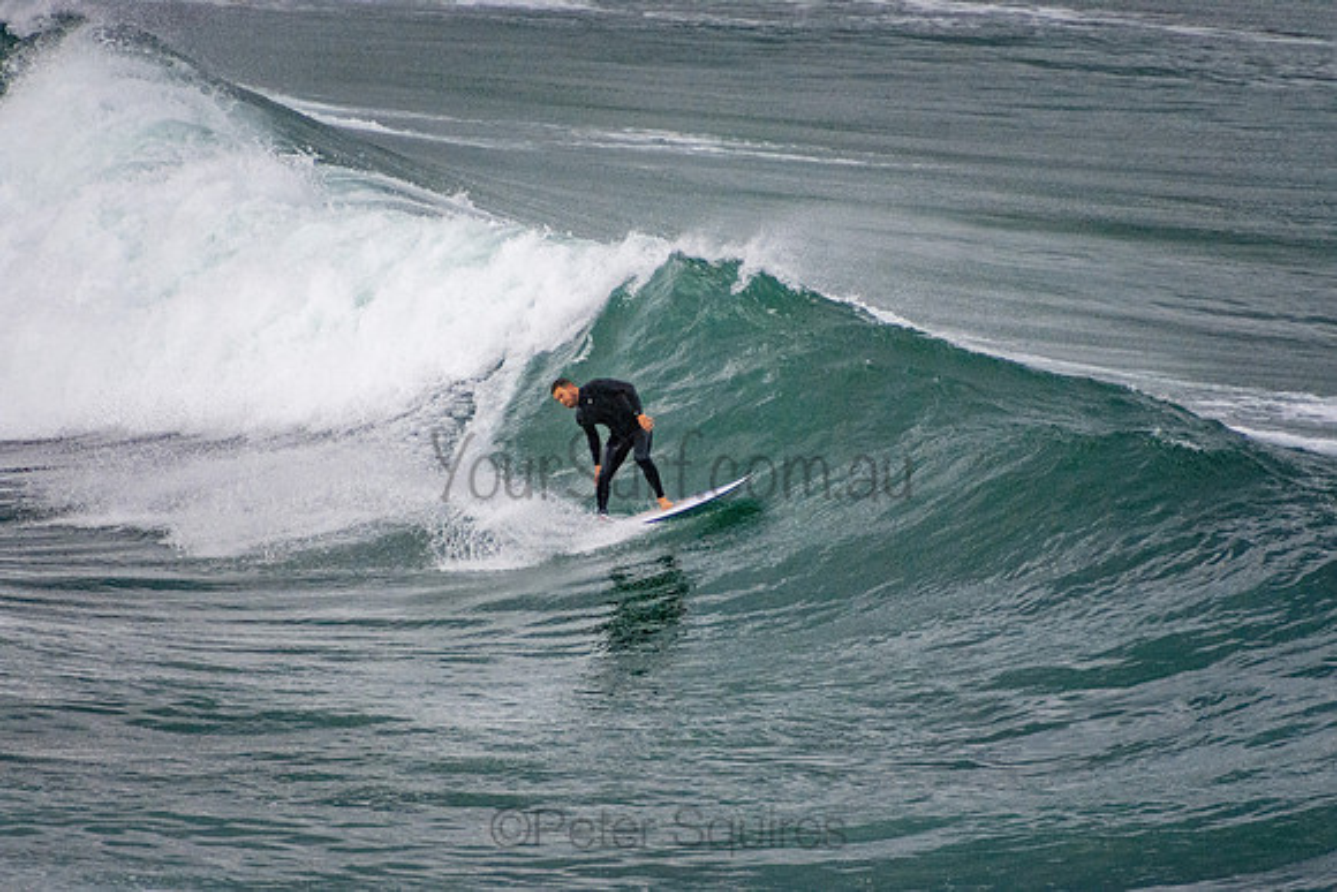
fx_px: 22288
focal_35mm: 600
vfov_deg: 2.3
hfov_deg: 3.4
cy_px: 446
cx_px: 668
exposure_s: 1/800
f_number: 5.6
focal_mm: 400
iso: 2800
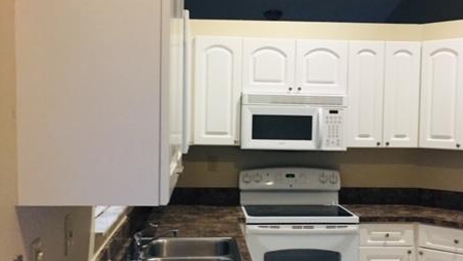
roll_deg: -0.6
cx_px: 244
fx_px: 553
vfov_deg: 26.5
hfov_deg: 45.4
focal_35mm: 45
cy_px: 146
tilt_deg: +0.6
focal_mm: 4.15
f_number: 2.2
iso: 160
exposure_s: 1/30
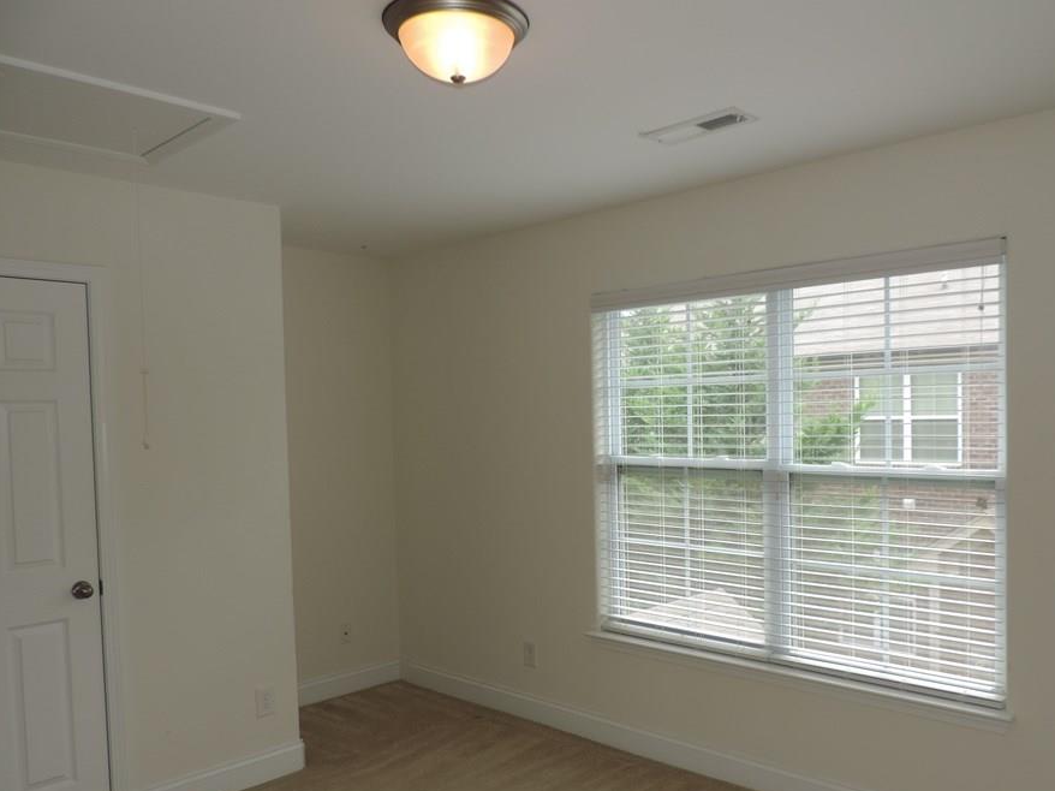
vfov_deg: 49.6
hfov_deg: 63.3
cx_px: 591
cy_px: 442
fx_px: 853
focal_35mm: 28
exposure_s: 1/160
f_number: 3
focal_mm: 4.3
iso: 80
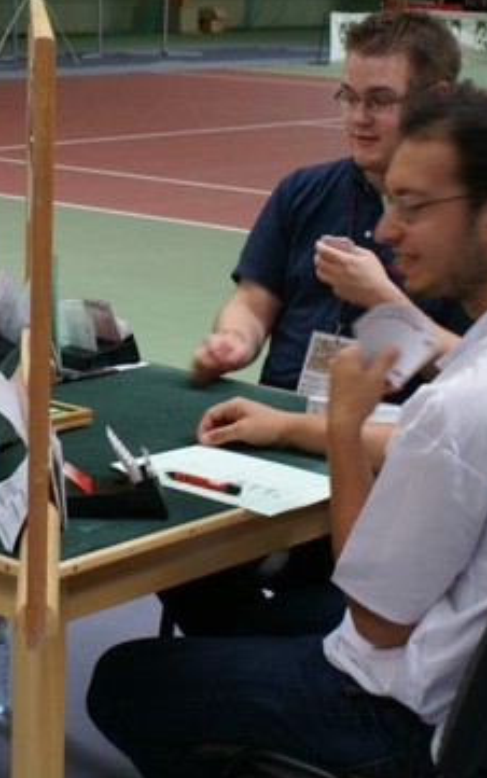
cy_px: 356
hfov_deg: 15.5
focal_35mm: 83
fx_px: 1760
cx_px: 26
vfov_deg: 24.9
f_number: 5.6
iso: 200
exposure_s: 1/30
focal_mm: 28
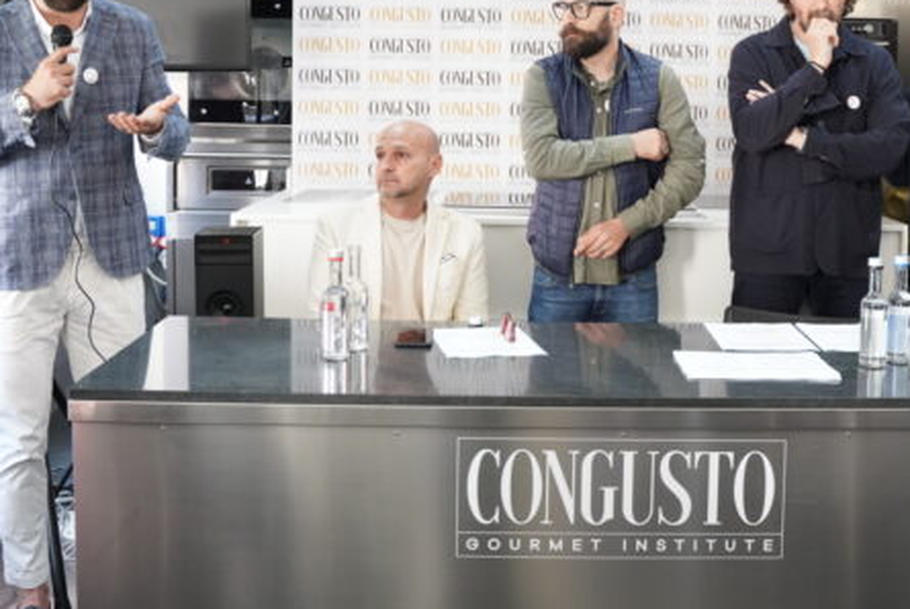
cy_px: 185
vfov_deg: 26.9
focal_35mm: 50
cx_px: 532
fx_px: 1266
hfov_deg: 39.4
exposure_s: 1/160
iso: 5000
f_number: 3.5
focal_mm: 32
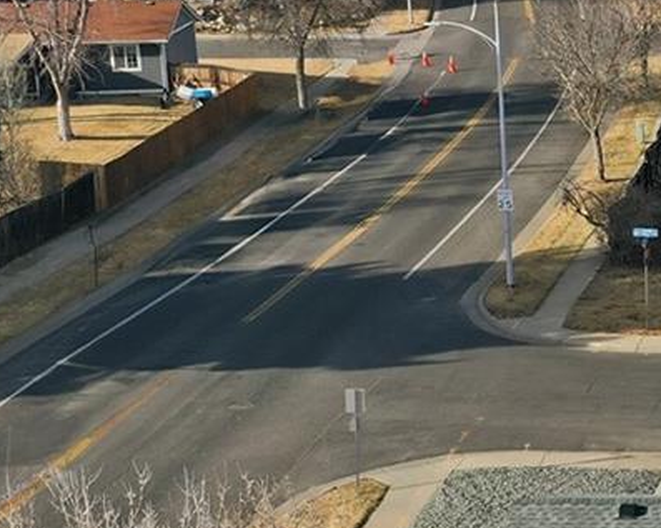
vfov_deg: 14.5
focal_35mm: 106
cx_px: 967
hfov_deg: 16.6
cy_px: 348
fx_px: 2072
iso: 100
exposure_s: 1/640
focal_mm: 10.3
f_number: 6.3
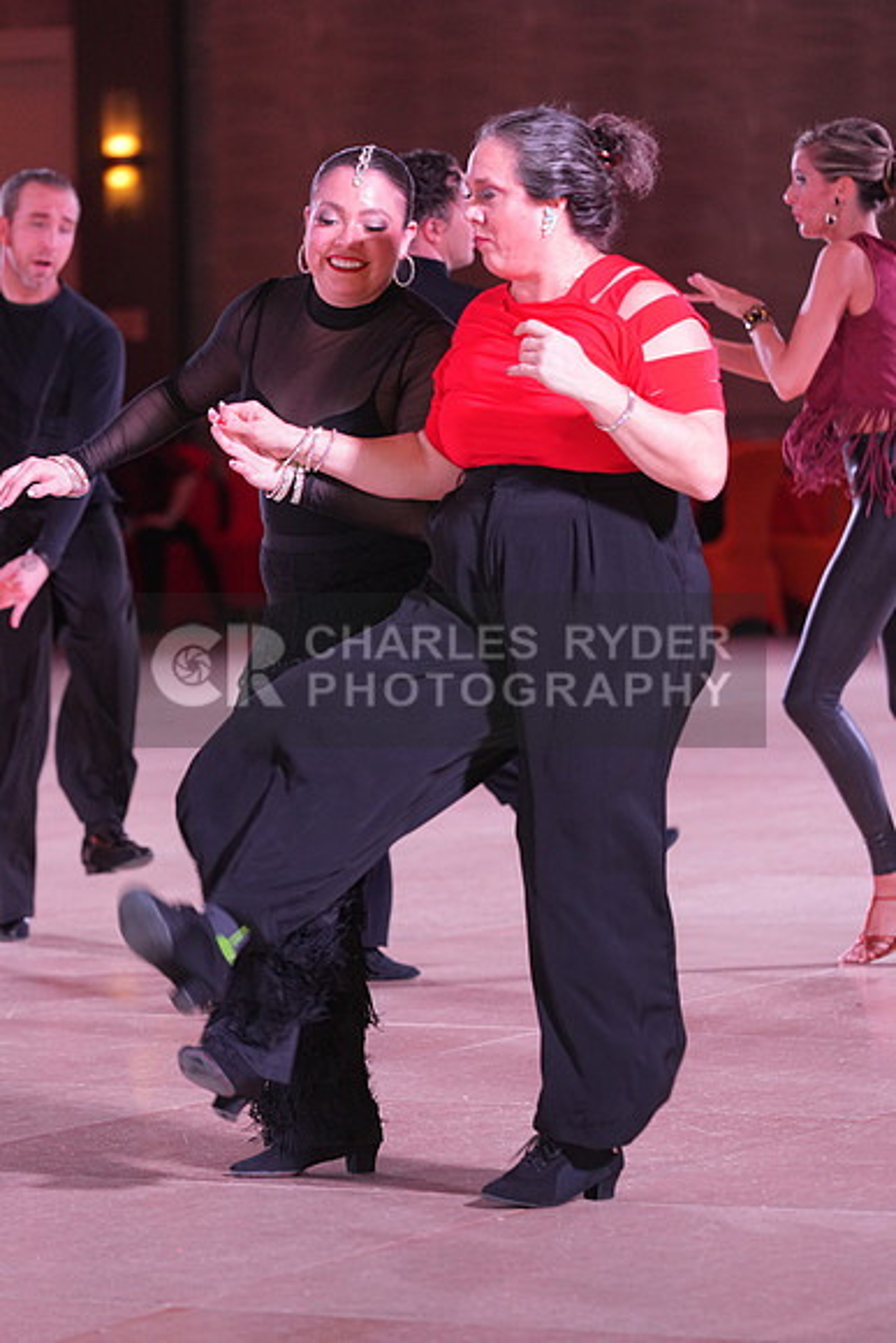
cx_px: 448
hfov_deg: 7.7
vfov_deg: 11.5
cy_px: 672
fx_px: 6678
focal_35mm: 179
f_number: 4.5
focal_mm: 179
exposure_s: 1/250
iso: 2000
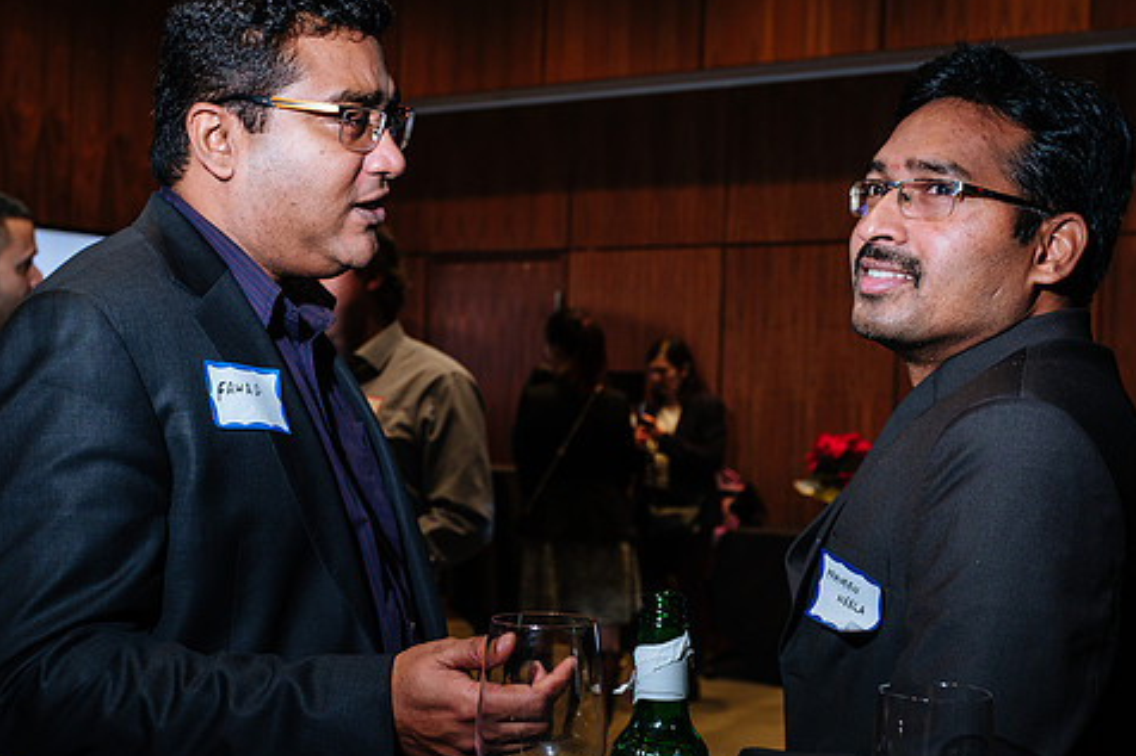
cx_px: 496
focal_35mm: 50
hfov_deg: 39.5
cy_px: 430
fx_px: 1577
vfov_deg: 26.9
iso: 640
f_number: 4
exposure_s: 1/125
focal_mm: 27.4
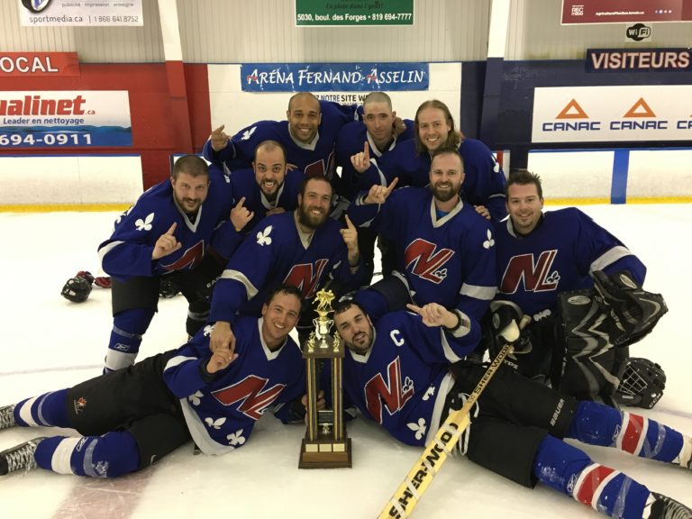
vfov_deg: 48.2
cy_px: 260
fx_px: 580
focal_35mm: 29
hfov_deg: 61.7
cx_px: 346
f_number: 2.2
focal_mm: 4.15
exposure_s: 1/30
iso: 125
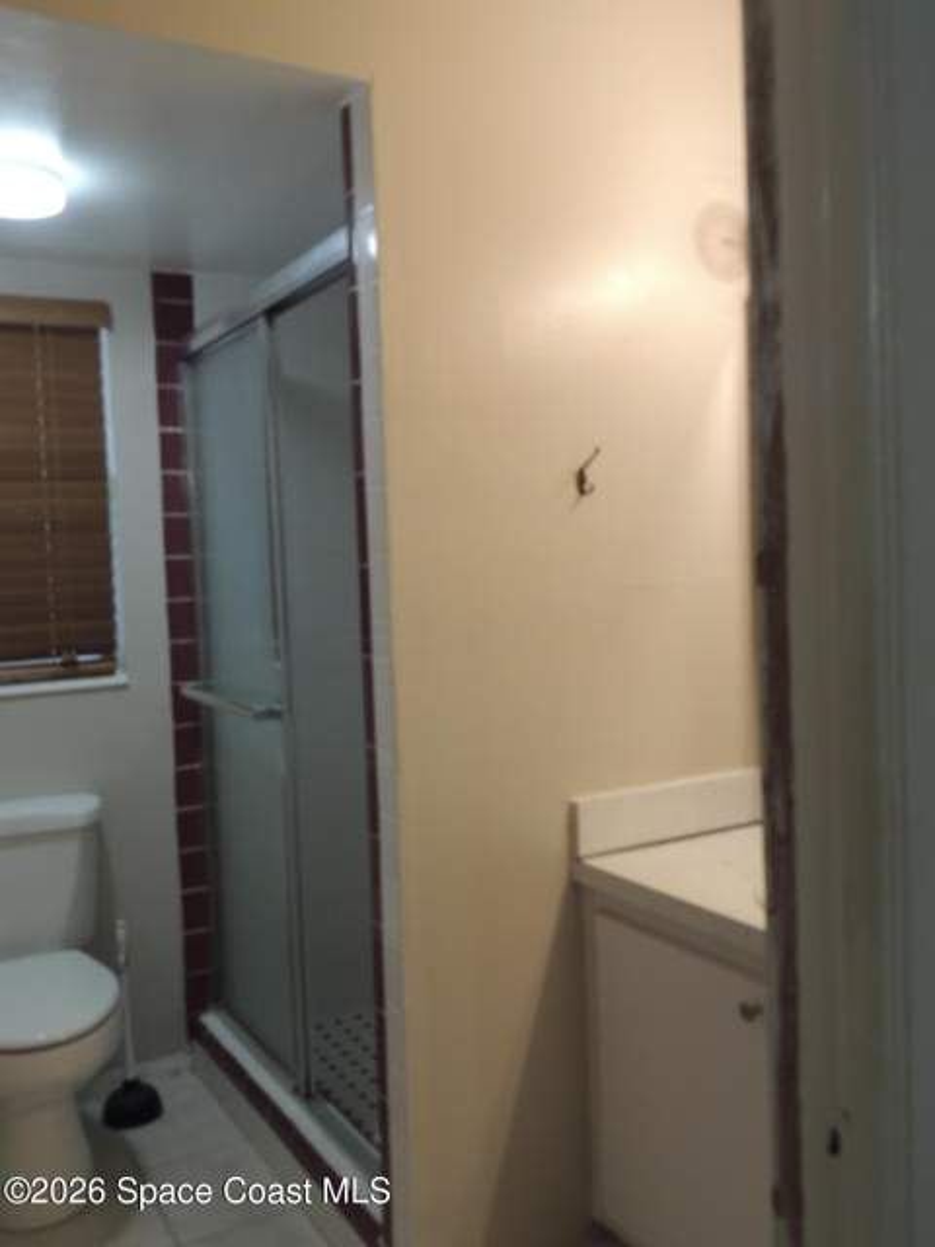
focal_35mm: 30
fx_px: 1080
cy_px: 624
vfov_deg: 60.0
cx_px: 468
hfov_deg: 46.8
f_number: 3.1
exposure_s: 1/30
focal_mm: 5.3
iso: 160
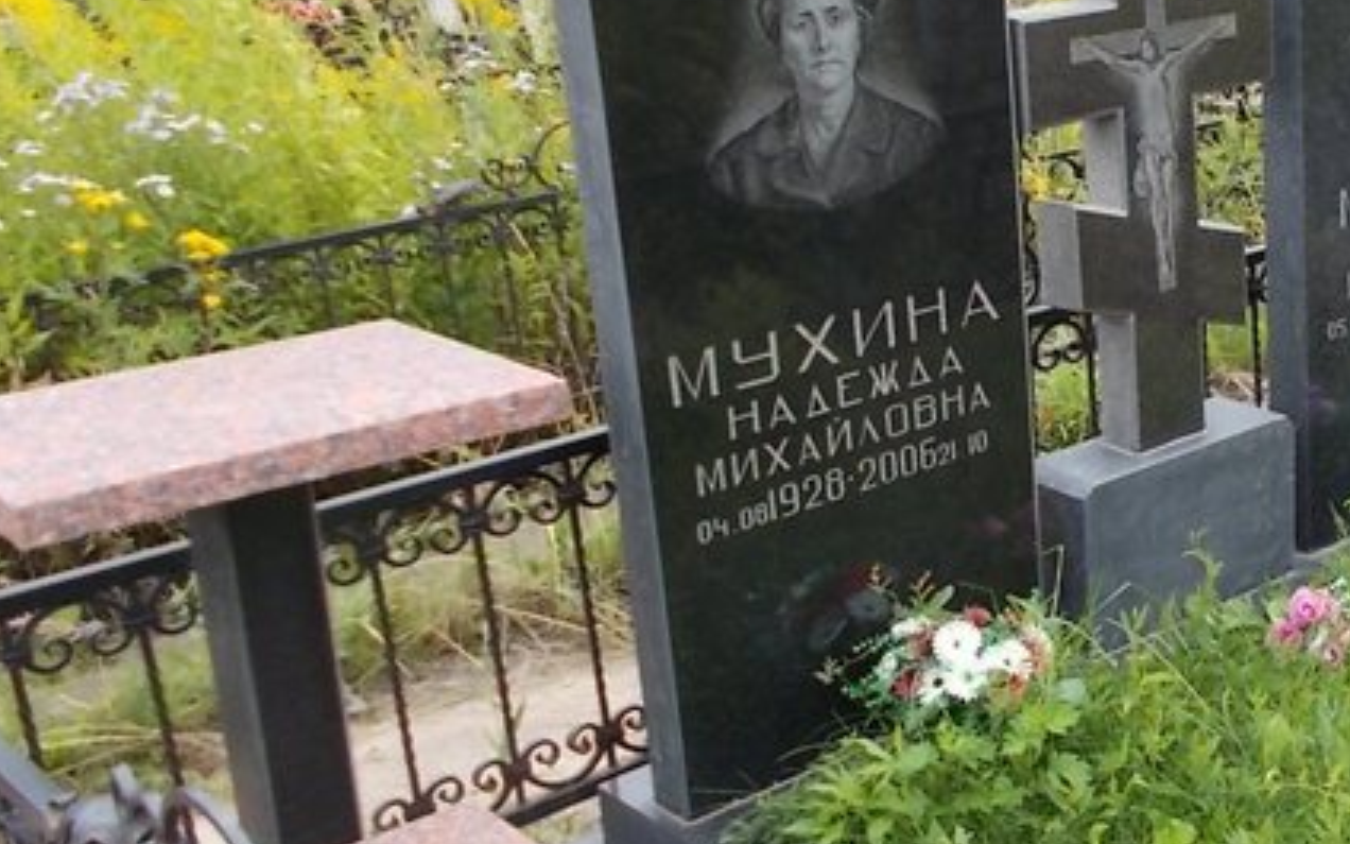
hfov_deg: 36.1
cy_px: 395
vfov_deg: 24.9
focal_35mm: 52
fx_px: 1913
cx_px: 1258
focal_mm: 4.6
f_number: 3.2
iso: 80
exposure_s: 1/200
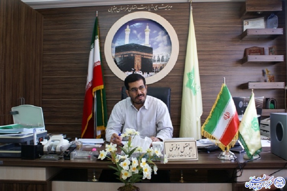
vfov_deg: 40.0
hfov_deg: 57.2
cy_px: 96
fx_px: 263
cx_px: 144
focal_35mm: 33
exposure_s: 1/40
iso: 250
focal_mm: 22
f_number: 4
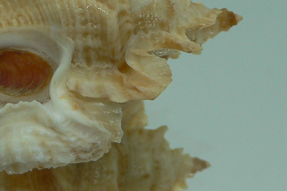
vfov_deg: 14.8
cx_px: 35
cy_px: 52
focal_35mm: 92
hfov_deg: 21.7
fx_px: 733
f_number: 2.8
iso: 80
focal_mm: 4.6
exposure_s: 1/60
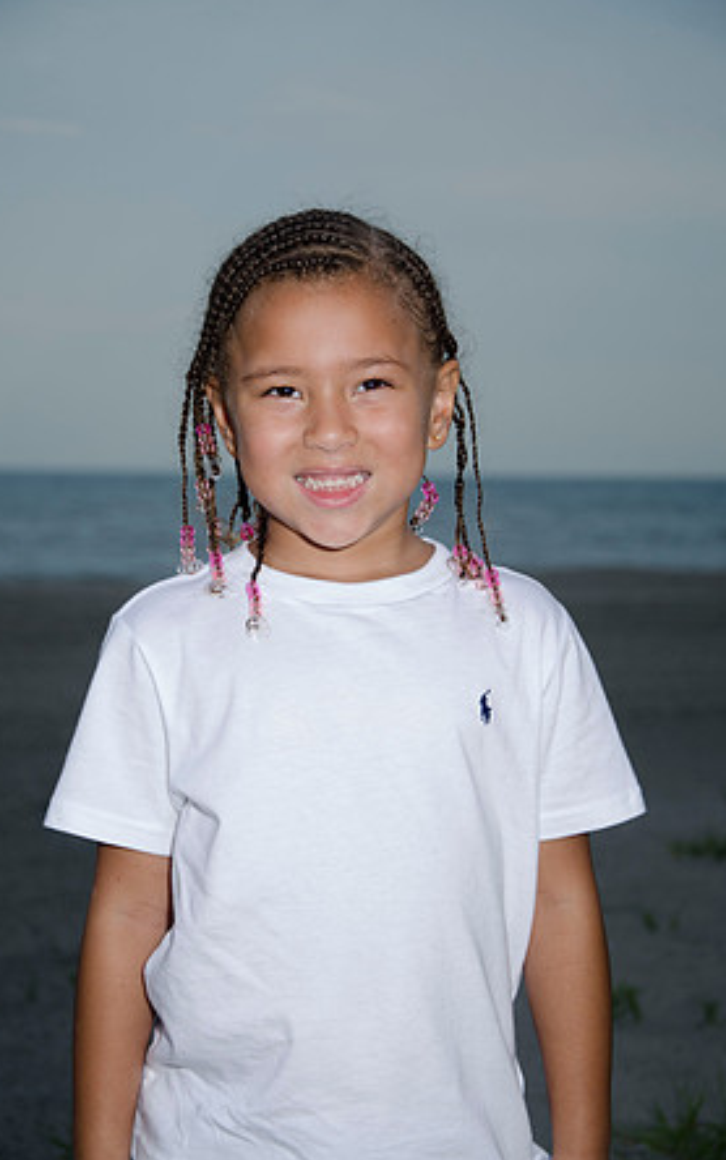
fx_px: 3225
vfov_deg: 20.4
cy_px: 583
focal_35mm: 102
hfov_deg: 12.8
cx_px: 350
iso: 100
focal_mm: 66
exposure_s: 1/250
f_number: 5.6
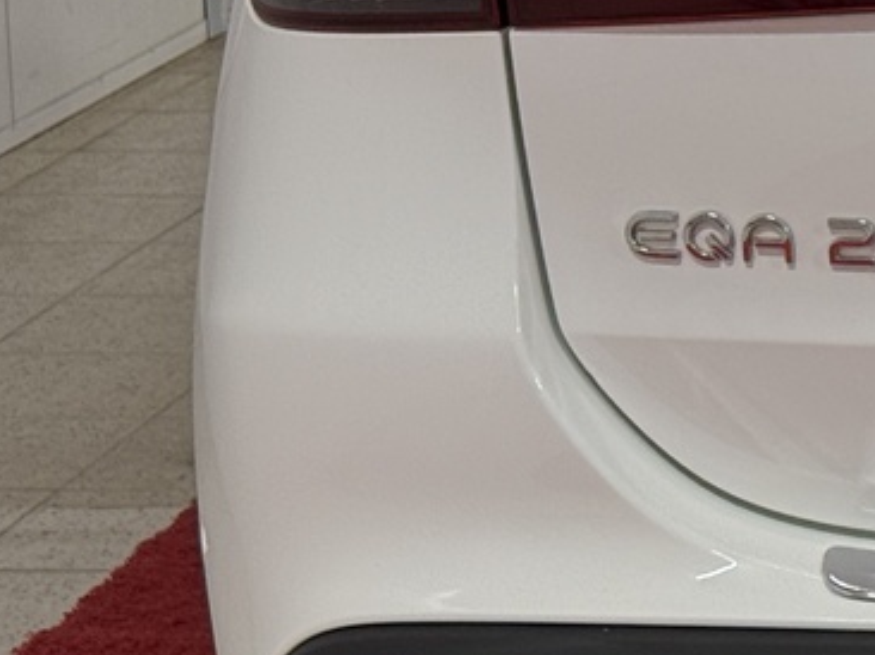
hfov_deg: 9.8
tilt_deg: -9.6
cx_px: 1650
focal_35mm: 189
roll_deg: -0.3
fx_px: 4774
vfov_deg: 7.8
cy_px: 108
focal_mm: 6.76
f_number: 1.78
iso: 64
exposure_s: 1/120
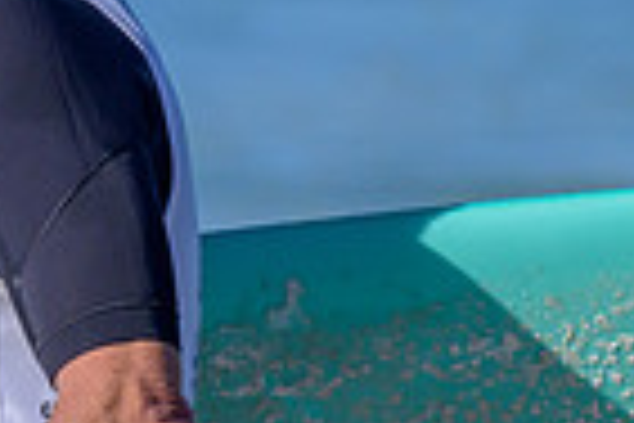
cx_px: -562
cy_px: 403
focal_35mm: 4610
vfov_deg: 0.3
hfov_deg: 0.4
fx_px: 81181
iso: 640
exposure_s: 1/2000
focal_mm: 1120
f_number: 9
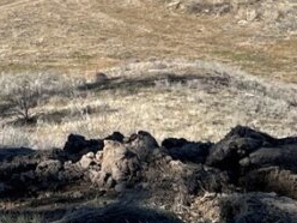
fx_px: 1261
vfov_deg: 9.7
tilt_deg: -2.8
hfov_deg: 12.7
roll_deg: +0.1
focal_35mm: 147
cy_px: -139
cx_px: -147
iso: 50
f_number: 1.5
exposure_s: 1/3831
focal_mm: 5.7
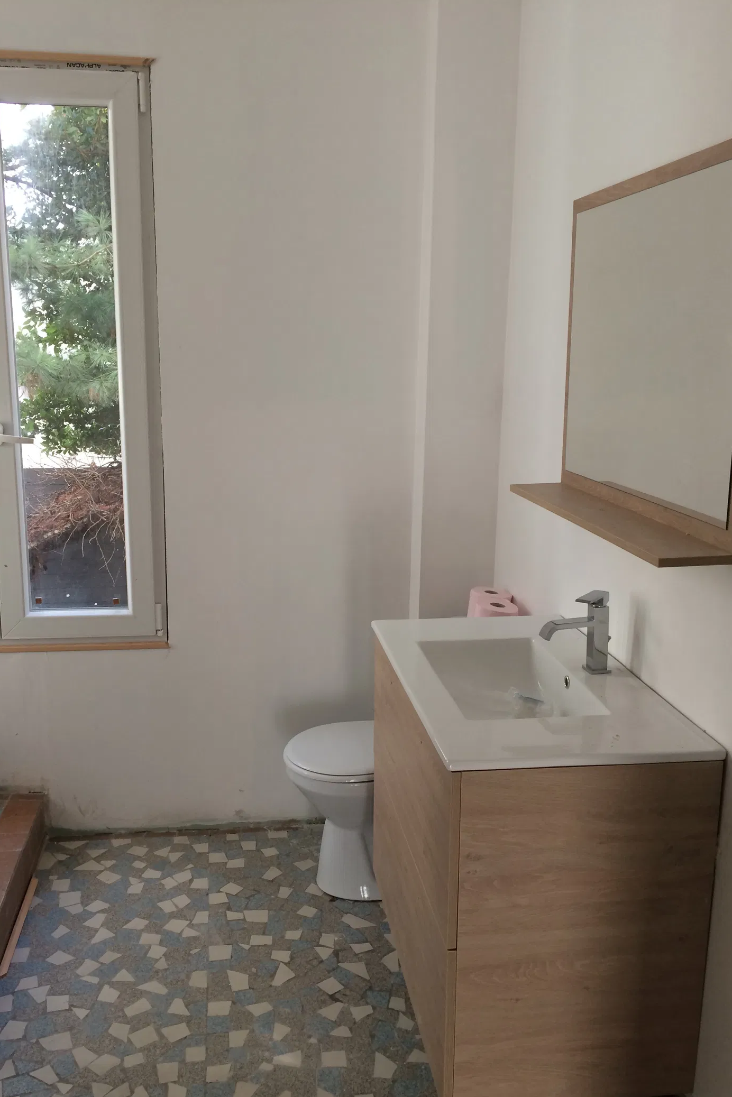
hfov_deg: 42.3
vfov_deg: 60.3
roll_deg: +0.3
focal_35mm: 31
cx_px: 324
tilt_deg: -14.8
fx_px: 945
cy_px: 559
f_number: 2.2
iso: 40
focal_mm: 4.15
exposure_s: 1/33
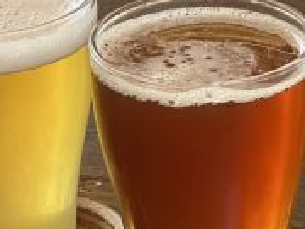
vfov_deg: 5.8
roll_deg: +2.2
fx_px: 2264
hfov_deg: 7.7
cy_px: 190
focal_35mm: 257
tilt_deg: -27.6
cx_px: 124
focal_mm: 9
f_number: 2.8
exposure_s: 1/99
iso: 250
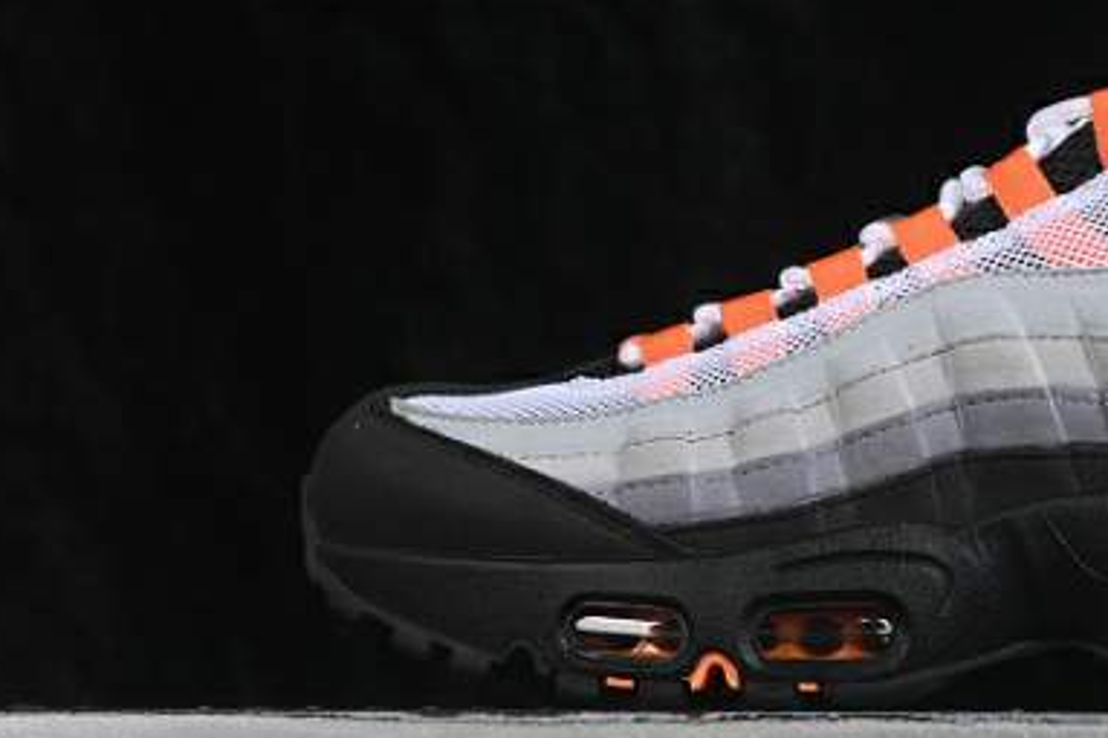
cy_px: 275
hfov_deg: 14.2
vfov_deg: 9.6
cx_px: 992
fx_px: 4399
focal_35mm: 143
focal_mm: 50
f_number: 8
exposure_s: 1/80
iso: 160
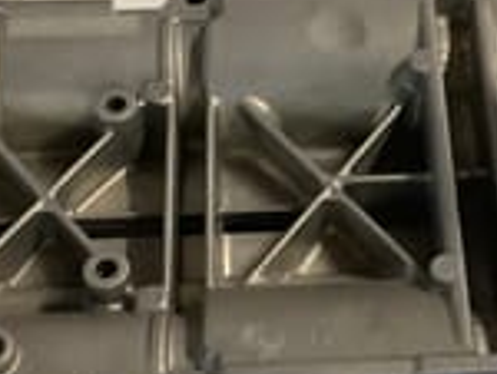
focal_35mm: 103
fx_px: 1481
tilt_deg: -53.1
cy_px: 144
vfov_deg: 14.4
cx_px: 371
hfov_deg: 18.9
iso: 320
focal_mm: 3.3
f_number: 2.4
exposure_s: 1/50
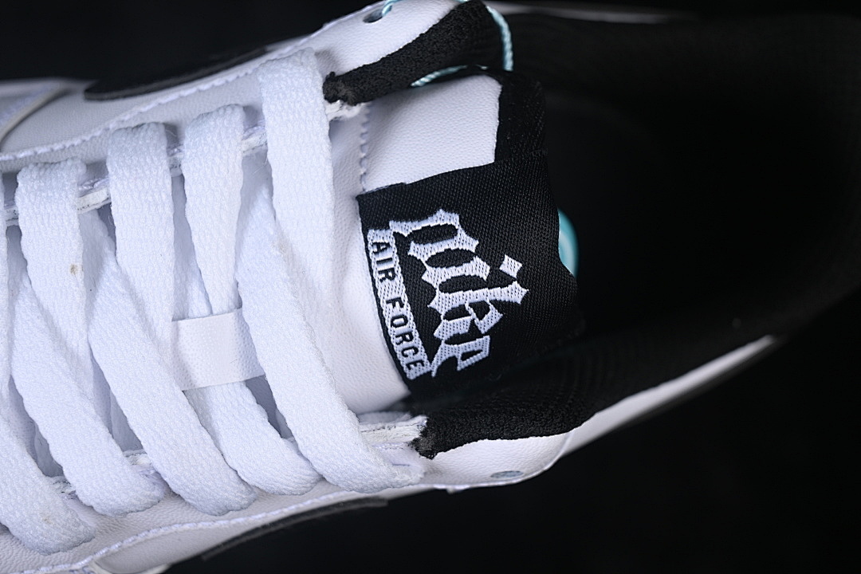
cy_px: 287
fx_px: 1794
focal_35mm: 75
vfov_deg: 18.2
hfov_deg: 27.0
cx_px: 430
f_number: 7.1
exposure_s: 1/100
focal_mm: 50
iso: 160
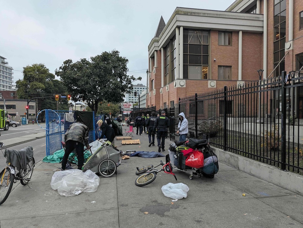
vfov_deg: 56.8
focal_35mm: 24
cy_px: 114
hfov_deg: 71.6
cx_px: 152
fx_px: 210
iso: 108
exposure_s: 1/178
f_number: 1.85
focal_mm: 6.81
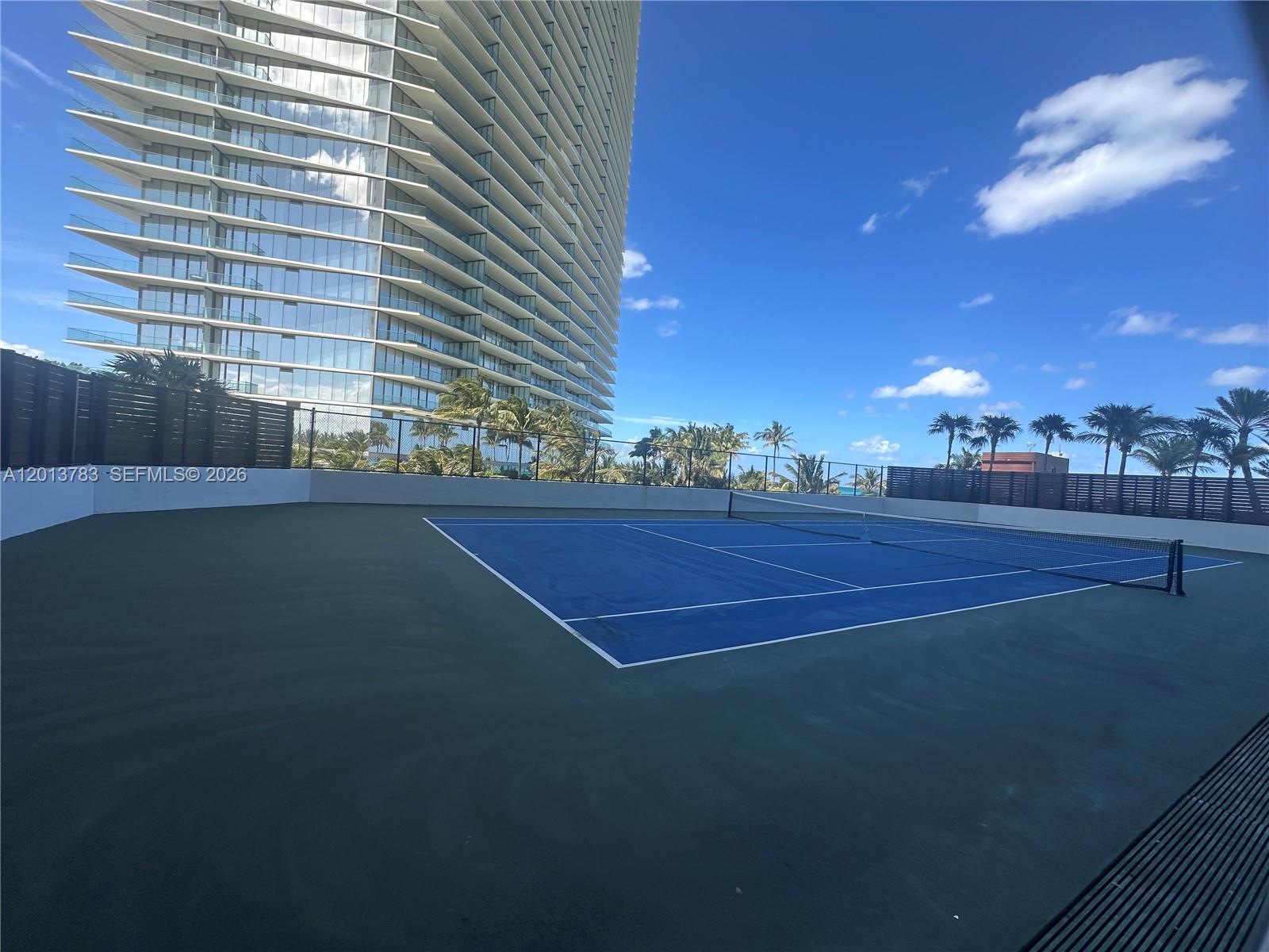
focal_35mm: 14
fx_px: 513
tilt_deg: +0.1
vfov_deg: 85.7
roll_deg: -3.7
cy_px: 476
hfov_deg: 102.1
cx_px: 634
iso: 40
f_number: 2.2
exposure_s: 1/1114
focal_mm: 2.22
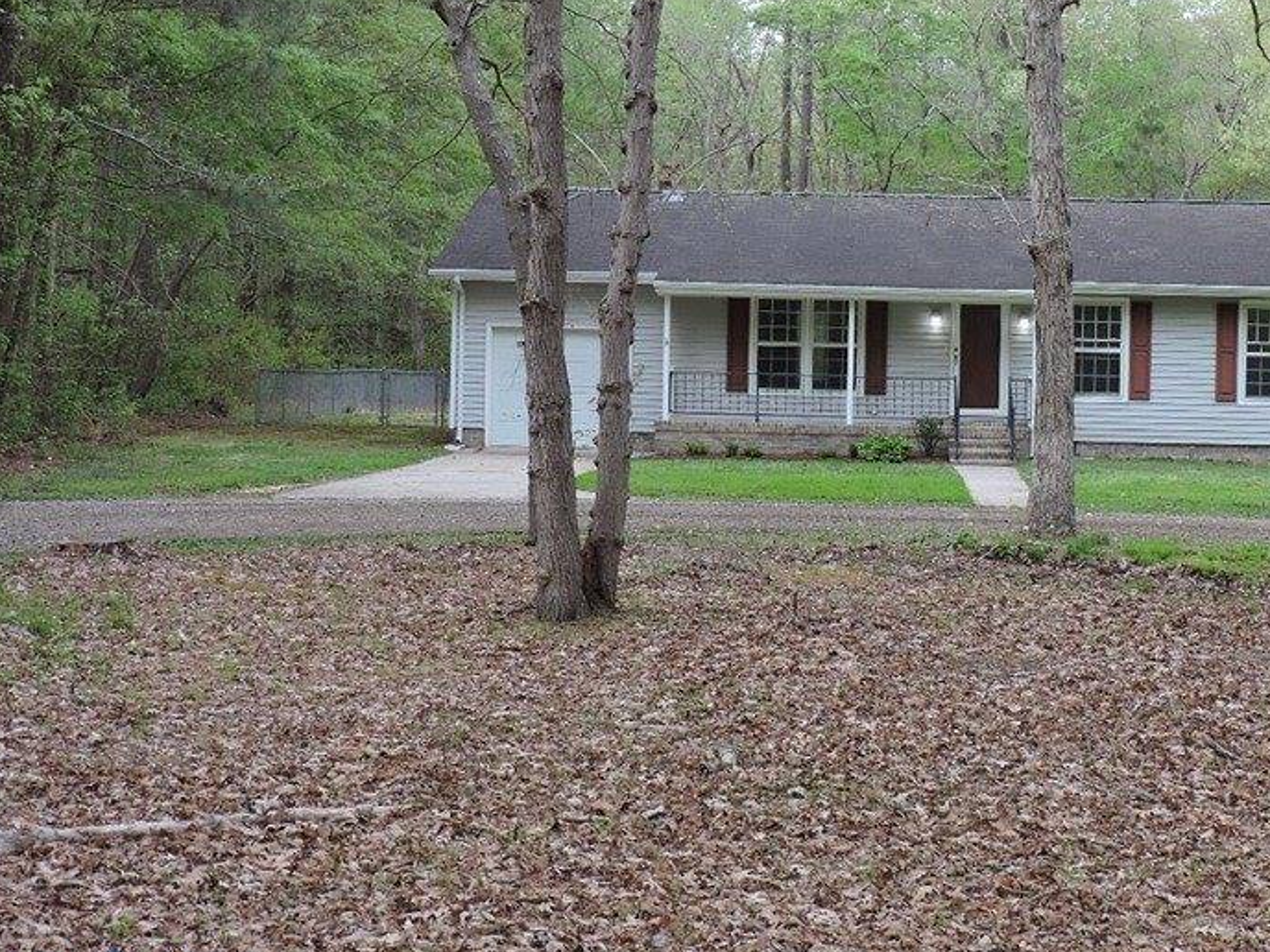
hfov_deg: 30.1
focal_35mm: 64
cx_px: 838
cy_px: 317
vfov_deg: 22.8
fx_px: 2348
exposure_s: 1/50
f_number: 3.4
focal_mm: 7.7
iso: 100
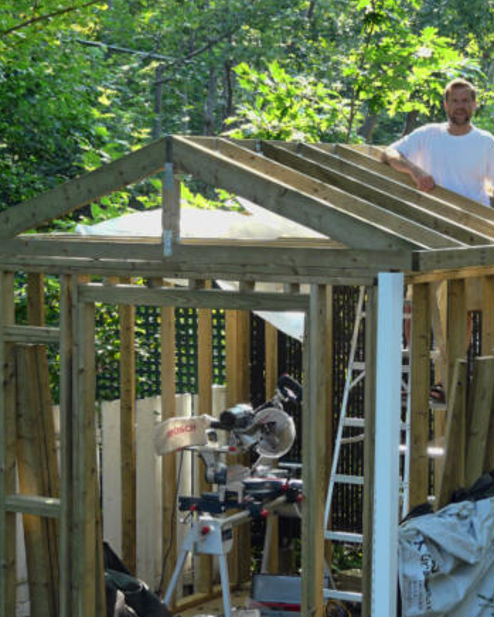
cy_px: 310
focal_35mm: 86
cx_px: 337
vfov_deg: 22.2
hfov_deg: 17.8
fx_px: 1571
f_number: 3.2
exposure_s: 1/80
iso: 100
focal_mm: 10.5
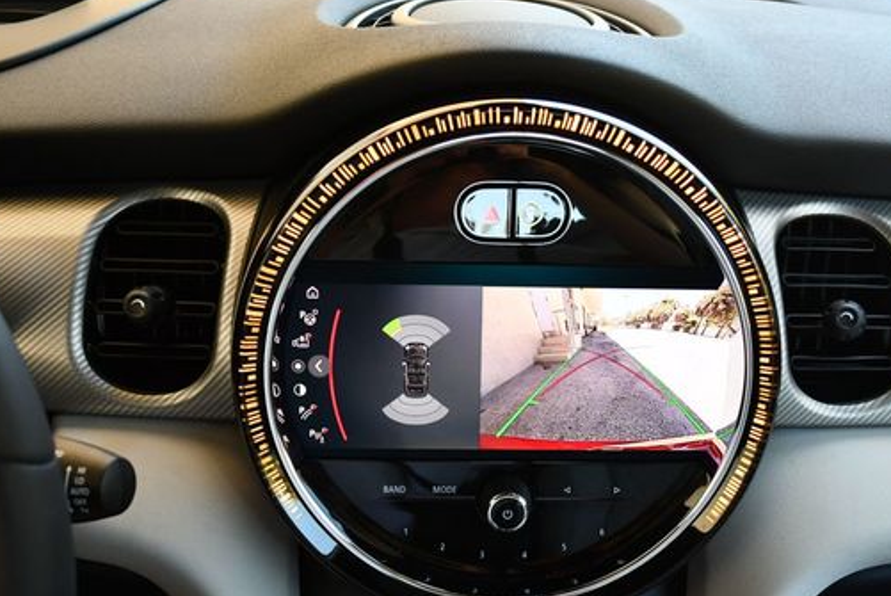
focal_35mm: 46
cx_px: 489
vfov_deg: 29.2
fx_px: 1139
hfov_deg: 42.7
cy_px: 354
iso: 640
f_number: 3.5
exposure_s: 1/250
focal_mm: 18
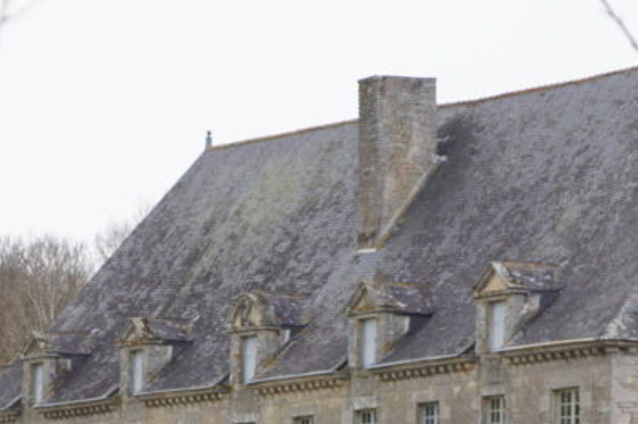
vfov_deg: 4.5
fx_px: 5416
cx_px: 392
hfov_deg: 6.7
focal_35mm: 306
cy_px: 479
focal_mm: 80
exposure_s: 1/125
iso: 160
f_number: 5.6
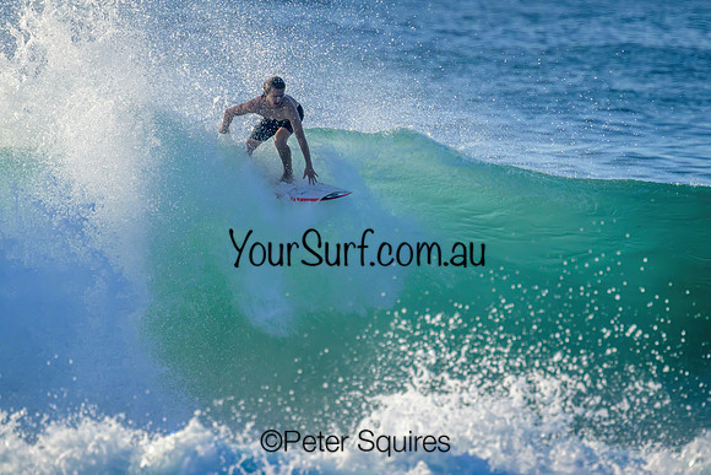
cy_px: 216
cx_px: 351
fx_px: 18398
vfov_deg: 1.5
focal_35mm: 931
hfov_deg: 2.2
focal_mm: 800
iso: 800
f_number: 11
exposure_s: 1/1600
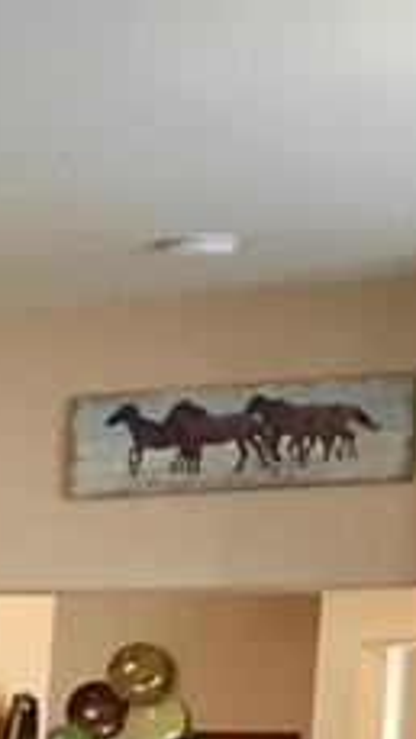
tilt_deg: -6.2
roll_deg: -0.3
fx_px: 2762
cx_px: -774
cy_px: 1081
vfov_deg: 14.3
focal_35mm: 141
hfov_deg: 7.7
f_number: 2.2
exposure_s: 1/30
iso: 125
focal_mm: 4.15
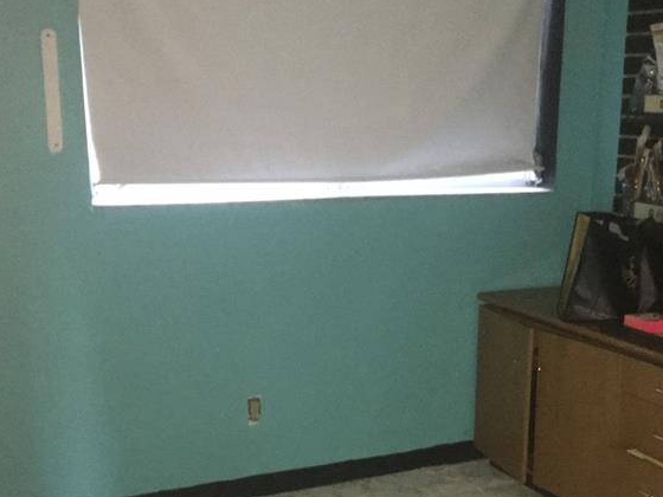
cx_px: 427
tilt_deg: -13.8
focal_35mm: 53
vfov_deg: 27.0
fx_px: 1015
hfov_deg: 35.9
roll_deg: -1.3
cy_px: 400
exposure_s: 1/16
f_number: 2.2
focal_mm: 4.15
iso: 320
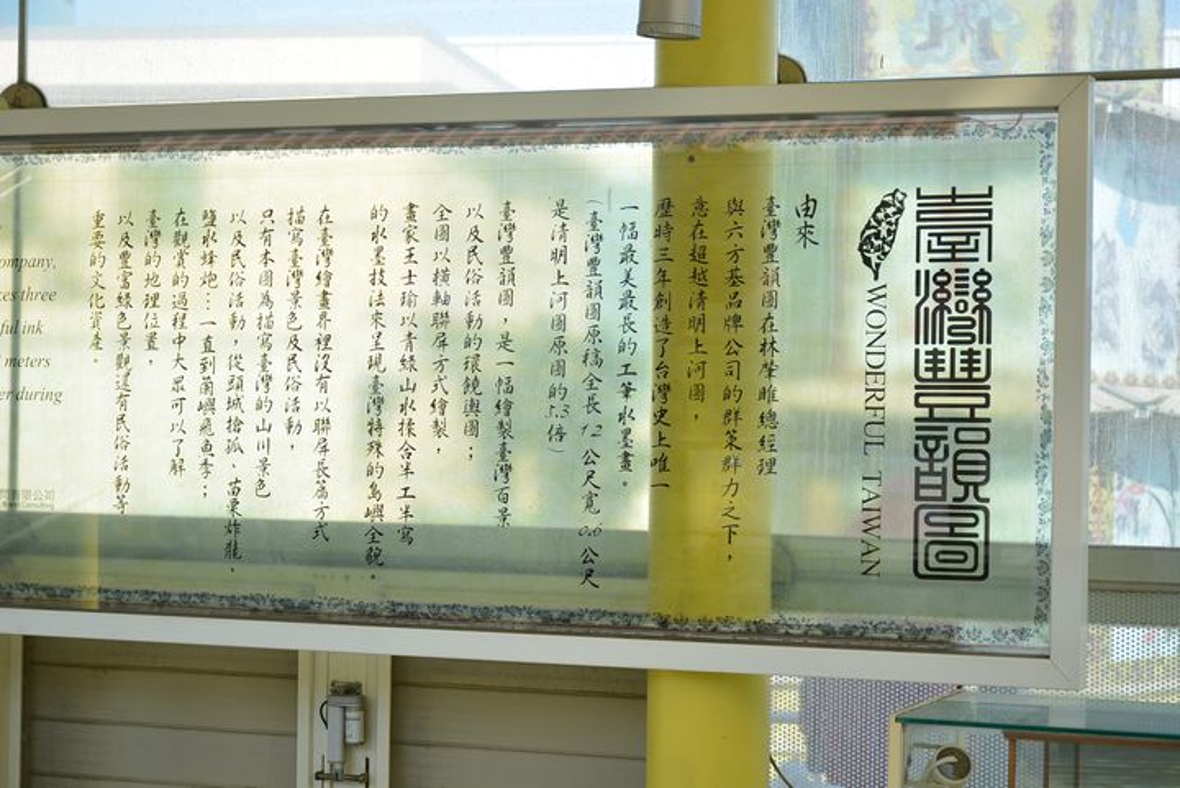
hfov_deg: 26.0
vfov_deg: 17.5
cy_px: 394
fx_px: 2558
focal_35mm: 78
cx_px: 590
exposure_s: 1/160
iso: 100
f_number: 5
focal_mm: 52
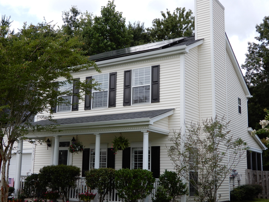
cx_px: 134
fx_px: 350
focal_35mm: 45
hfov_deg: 42.1
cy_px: 101
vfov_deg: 32.2
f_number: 4
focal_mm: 8
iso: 80
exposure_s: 1/400
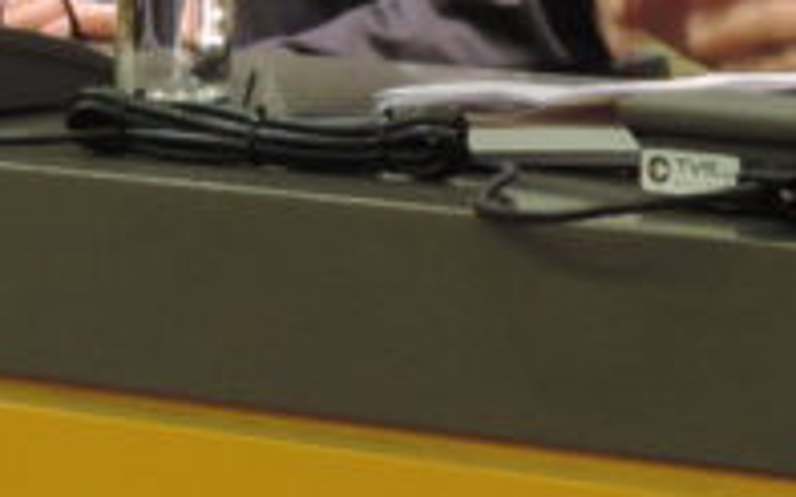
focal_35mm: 276
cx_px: 158
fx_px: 5986
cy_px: -493
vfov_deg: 4.7
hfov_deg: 7.6
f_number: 3.6
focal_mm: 8.9
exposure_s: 1/20
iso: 400
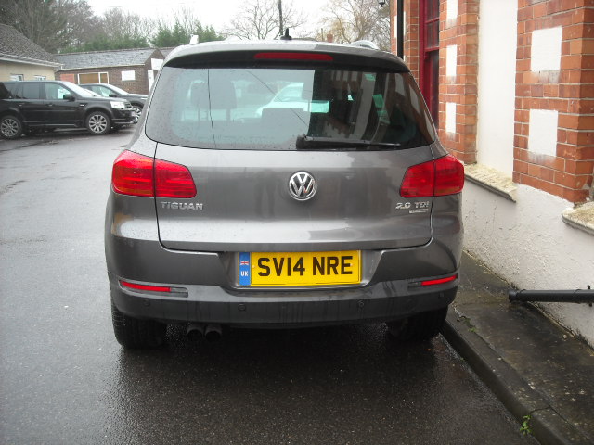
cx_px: 297
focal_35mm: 35
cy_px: 222
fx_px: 601
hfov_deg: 52.6
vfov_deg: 40.7
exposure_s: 1/60
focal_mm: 5.7
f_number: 2.8
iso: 77
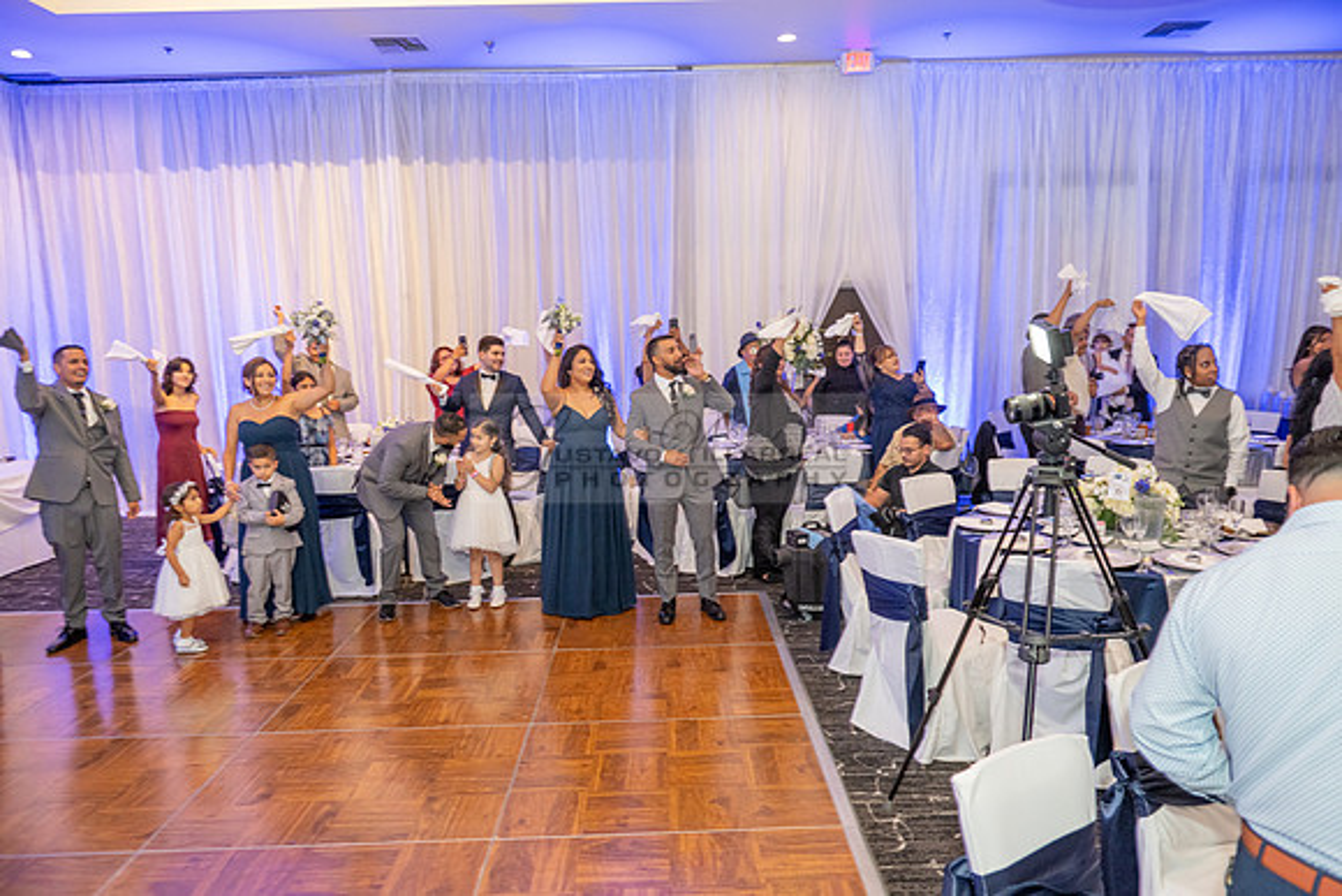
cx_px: 671
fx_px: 895
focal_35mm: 24
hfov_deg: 73.7
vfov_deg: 53.2
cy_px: 448
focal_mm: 24
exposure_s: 1/160
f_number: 3.5
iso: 1600
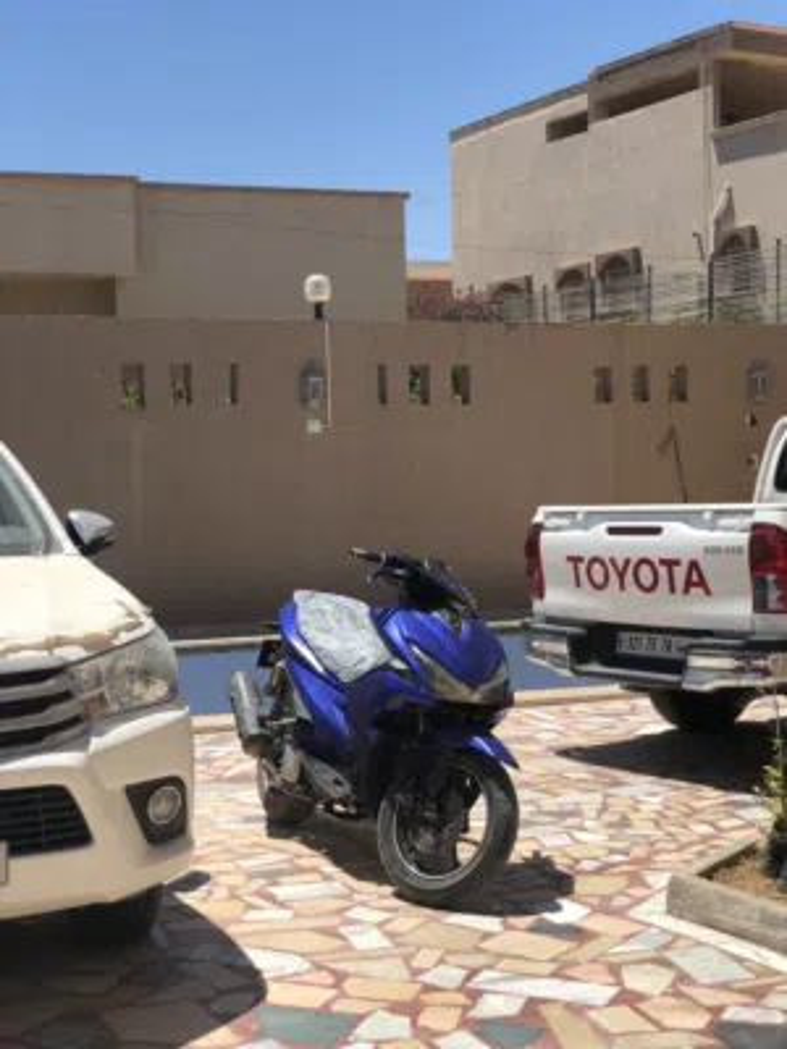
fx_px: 1576
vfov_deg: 36.8
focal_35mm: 52
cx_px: 394
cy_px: 524
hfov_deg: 28.0
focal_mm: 6
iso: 16
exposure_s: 1/1453
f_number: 2.4
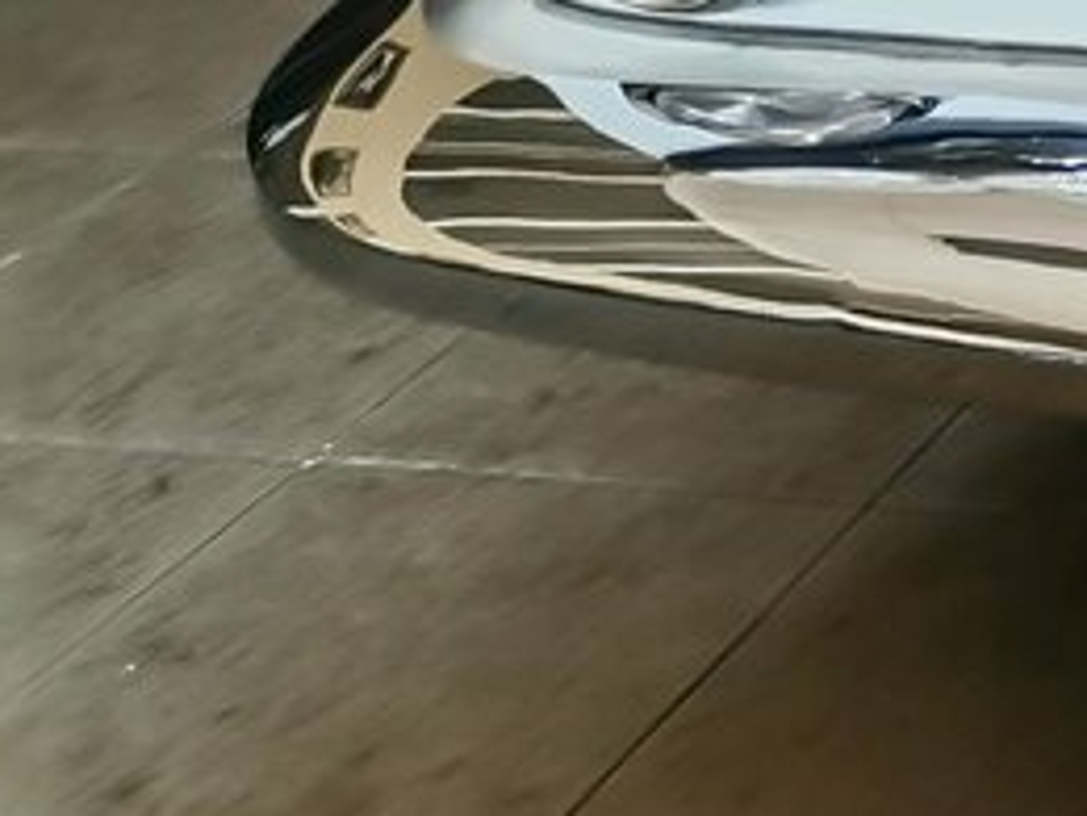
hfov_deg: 13.0
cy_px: -464
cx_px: 2496
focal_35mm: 120
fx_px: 3768
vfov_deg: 11.7
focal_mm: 4.75
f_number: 1.8
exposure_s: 1/99.9
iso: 64
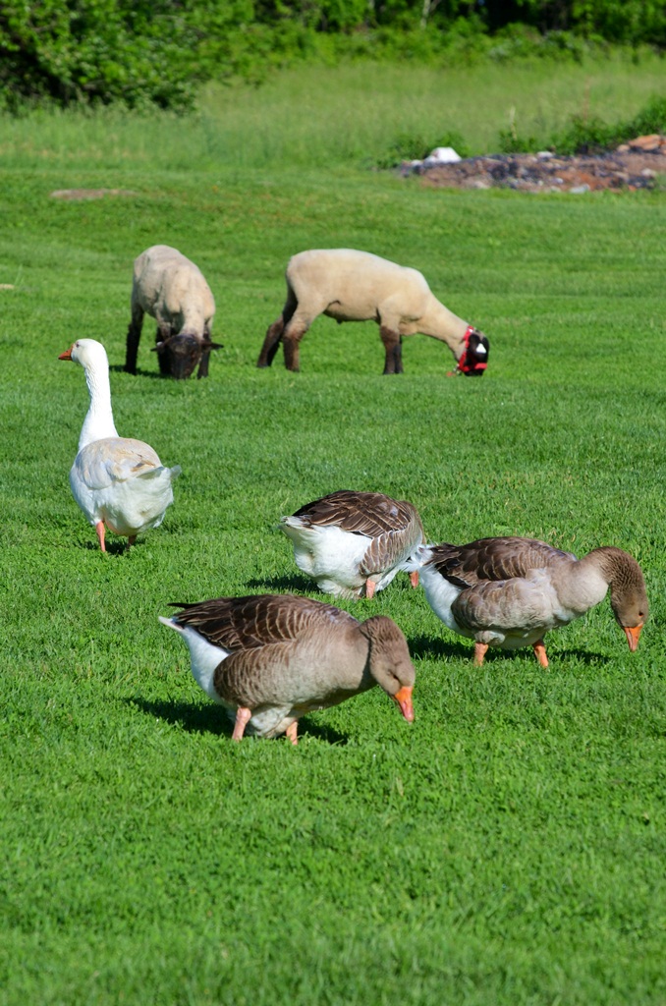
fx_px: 5102
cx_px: 333
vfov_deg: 11.3
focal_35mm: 183
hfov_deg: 7.5
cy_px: 503
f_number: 8
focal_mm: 122
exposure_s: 1/250
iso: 200
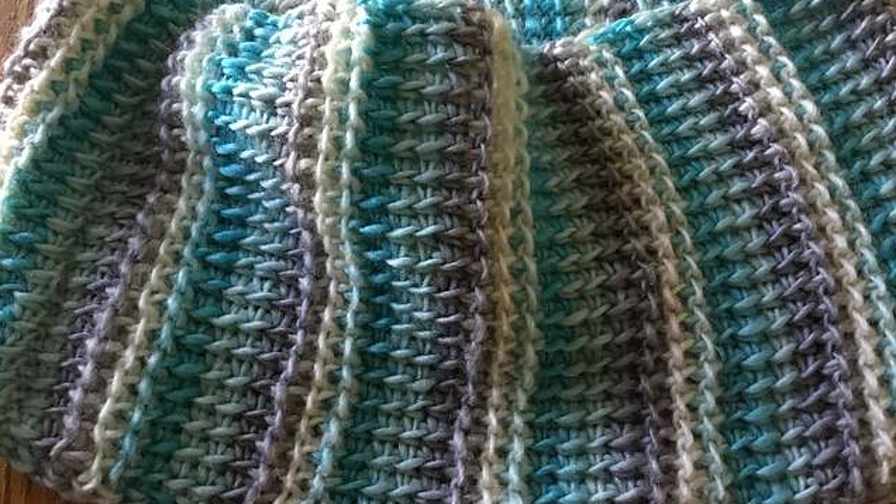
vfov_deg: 34.6
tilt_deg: -73.8
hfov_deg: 58.0
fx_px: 808
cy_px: 204
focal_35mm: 34
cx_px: 447
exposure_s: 1/24
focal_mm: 3.3
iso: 200
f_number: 2.4
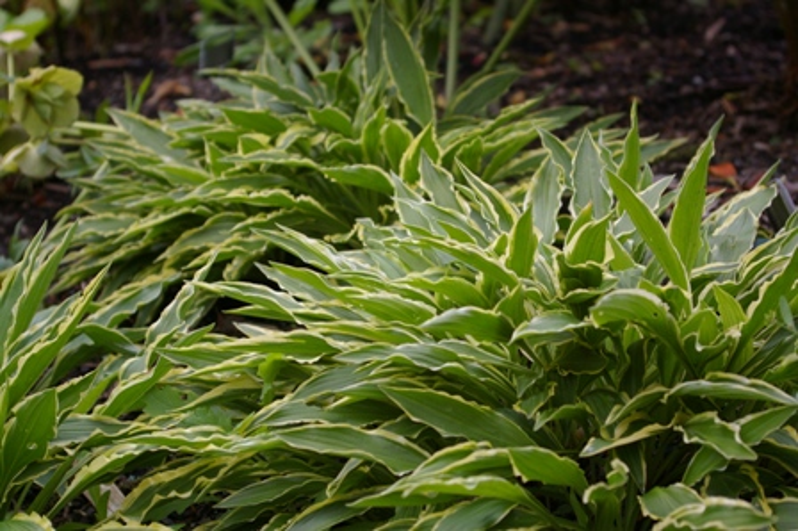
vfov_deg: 21.0
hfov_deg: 31.2
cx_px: 399
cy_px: 266
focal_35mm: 64
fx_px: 1429
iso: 200
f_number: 4.5
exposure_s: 1/90
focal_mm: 43
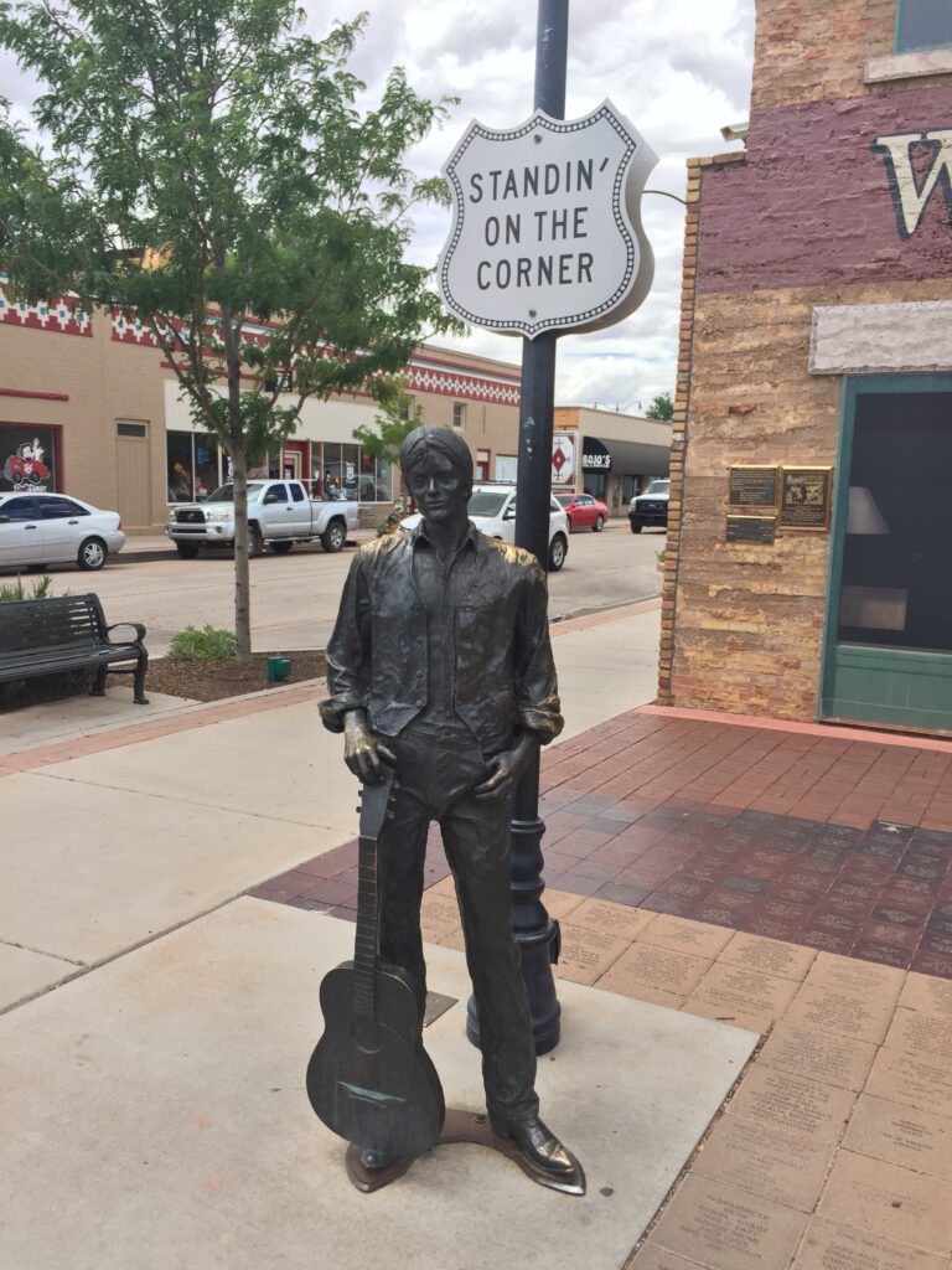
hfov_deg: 48.2
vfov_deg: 61.7
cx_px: 476
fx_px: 1063
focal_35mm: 29
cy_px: 635
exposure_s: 1/964
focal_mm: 4.15
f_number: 2.2
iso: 32
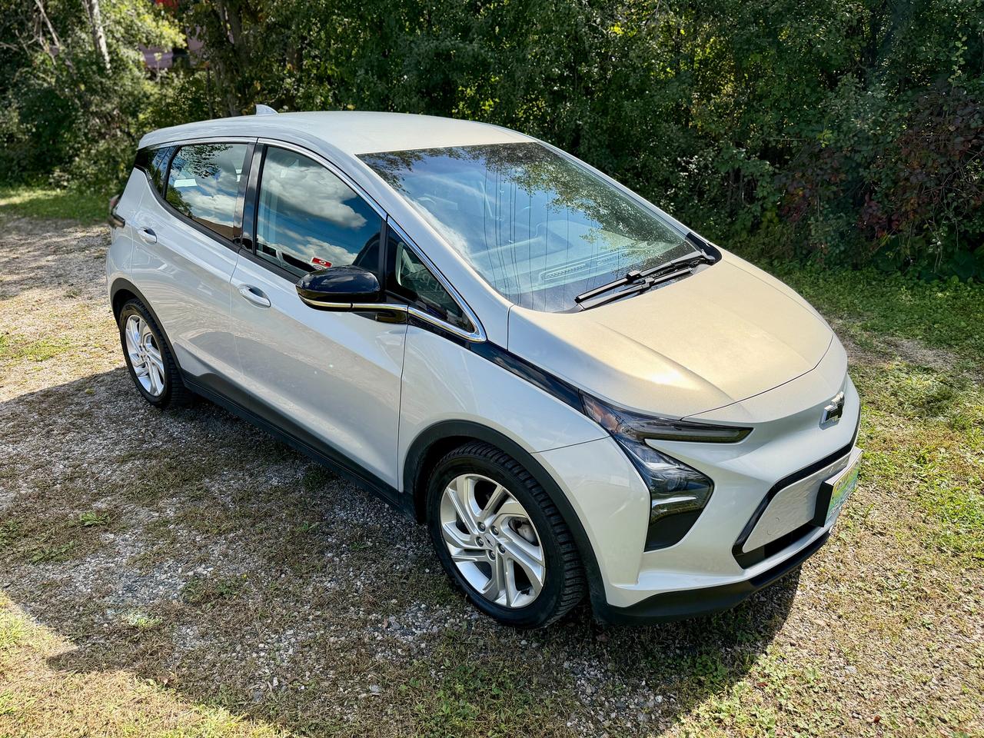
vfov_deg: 56.8
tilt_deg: -24.1
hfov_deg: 71.6
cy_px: 369
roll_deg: -0.7
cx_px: 492
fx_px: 682
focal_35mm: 24
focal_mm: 6.76
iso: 100
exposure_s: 1/3145
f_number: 1.78
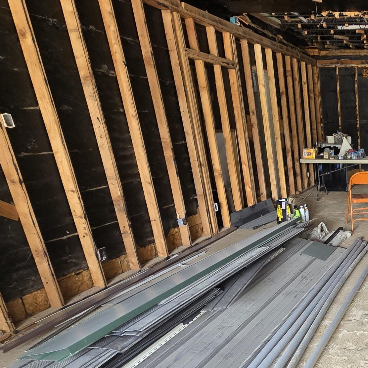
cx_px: 411
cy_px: 277
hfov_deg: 41.2
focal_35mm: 31
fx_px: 373
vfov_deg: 50.3
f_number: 2.2
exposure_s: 1/60
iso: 160
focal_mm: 2.2
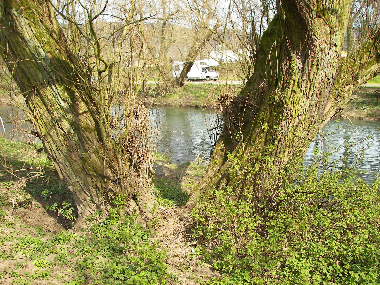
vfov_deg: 39.7
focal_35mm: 36
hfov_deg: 51.4
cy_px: 142
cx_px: 190
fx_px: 395
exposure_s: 1/250
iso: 50
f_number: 2.8
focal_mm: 6
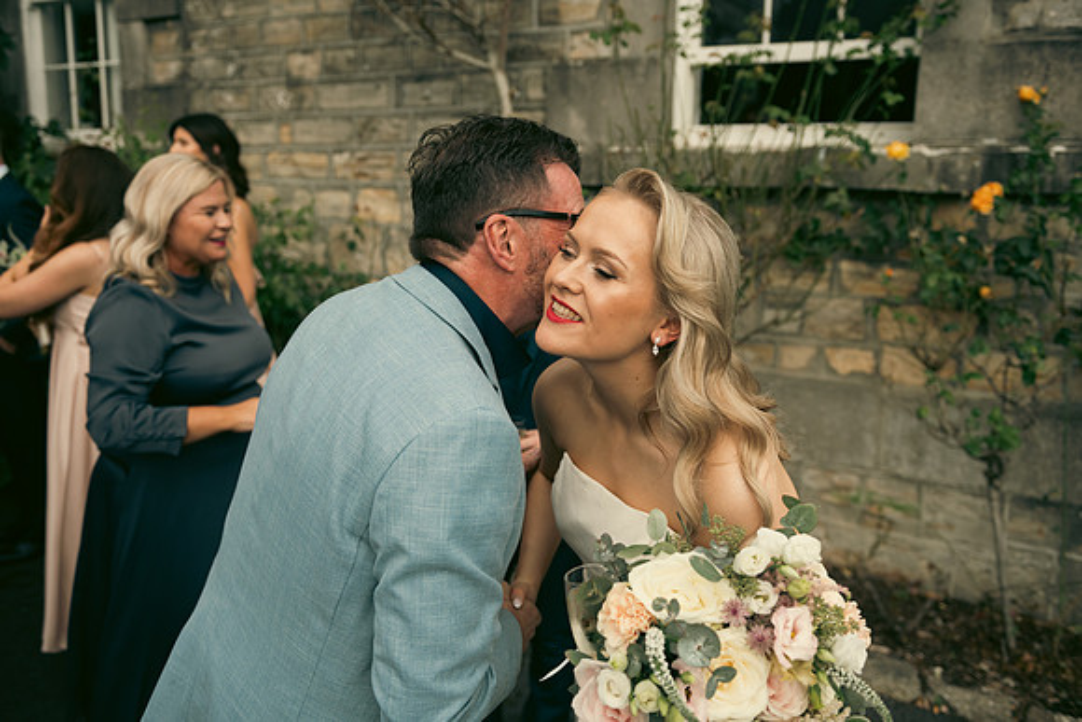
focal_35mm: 32
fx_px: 962
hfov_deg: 58.7
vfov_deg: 41.1
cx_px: 541
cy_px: 361
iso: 100
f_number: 3.5
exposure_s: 1/1250
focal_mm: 32
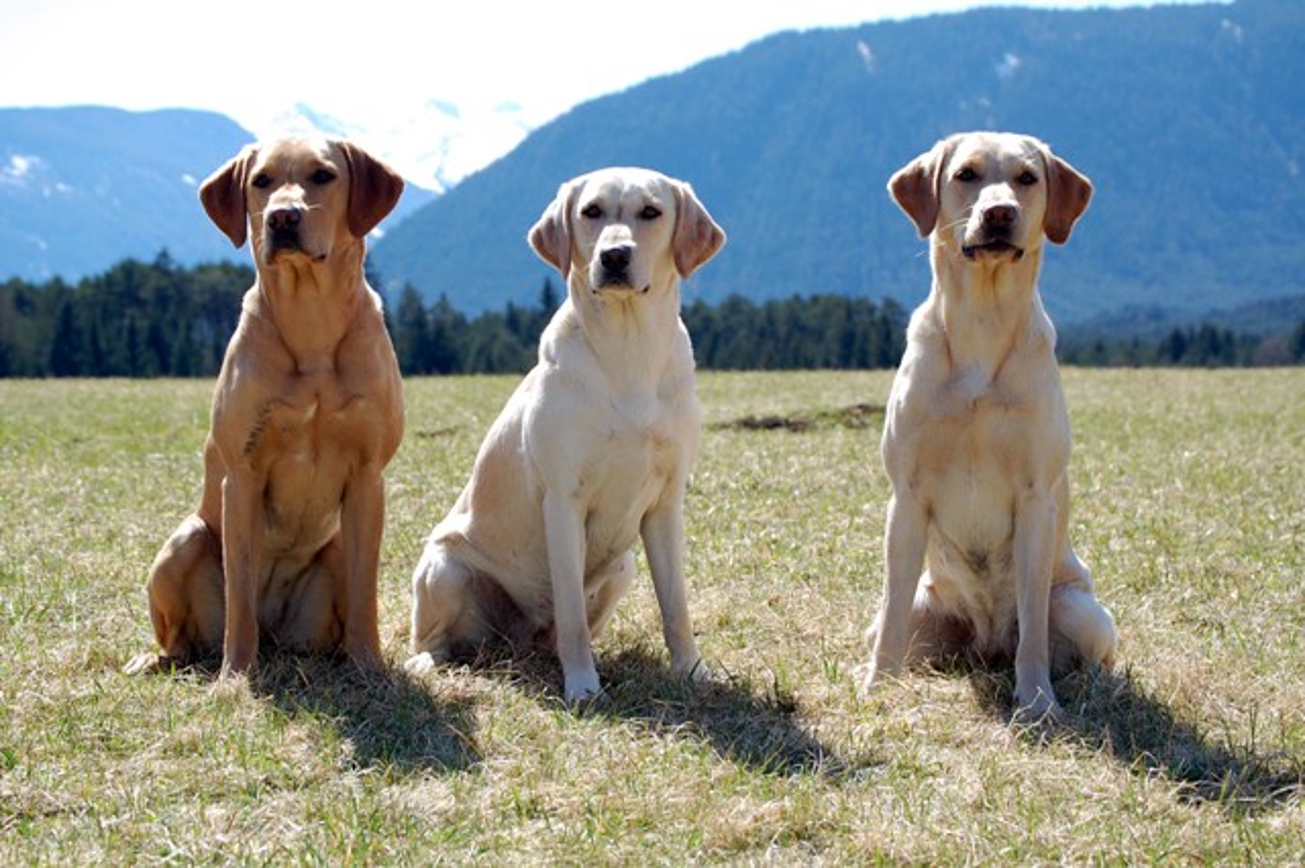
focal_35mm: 82
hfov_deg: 24.6
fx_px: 2989
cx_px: 652
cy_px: 434
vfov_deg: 16.5
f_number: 9
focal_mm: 55
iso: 200
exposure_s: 1/320
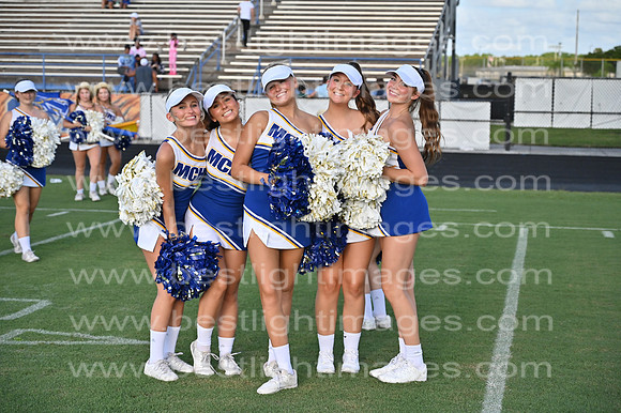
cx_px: 310
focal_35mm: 70
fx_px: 1207
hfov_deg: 28.9
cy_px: 206
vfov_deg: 19.4
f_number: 4
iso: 1250
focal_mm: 70
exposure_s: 1/8000
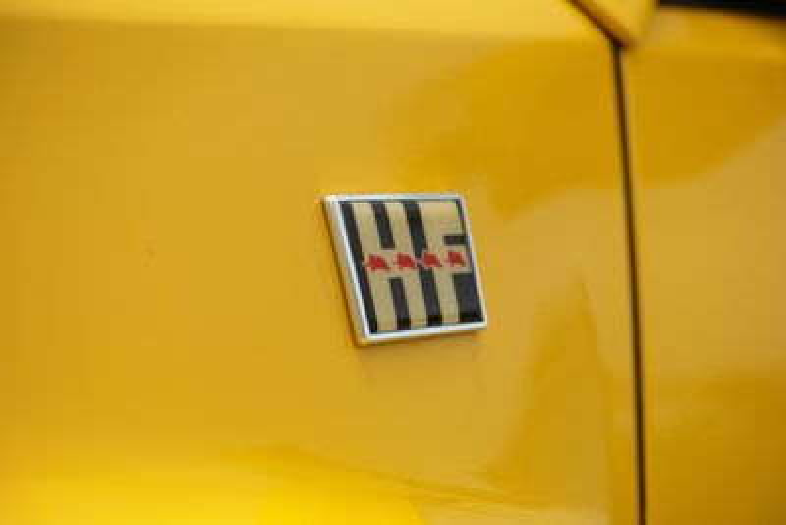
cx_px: 393
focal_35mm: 75
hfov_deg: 27.0
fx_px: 1638
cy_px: 262
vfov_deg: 18.2
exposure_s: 1/1250
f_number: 3.5
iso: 100
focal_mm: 50
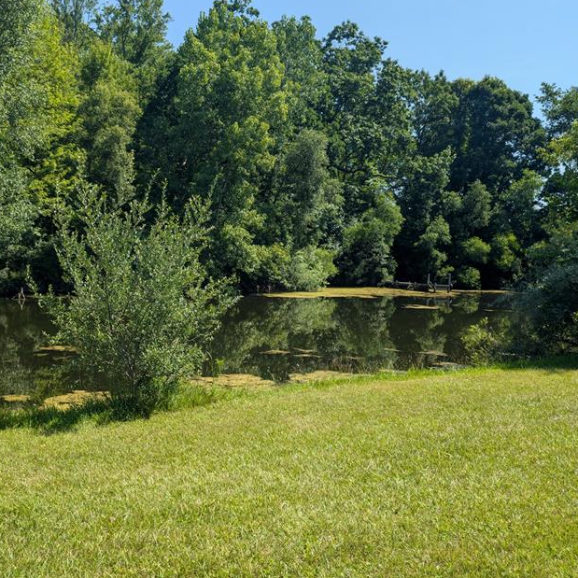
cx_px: 211
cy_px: 290
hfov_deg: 46.7
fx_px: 661
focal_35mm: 35
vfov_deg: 47.2
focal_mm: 6.9
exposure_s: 1/943
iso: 22
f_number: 1.68
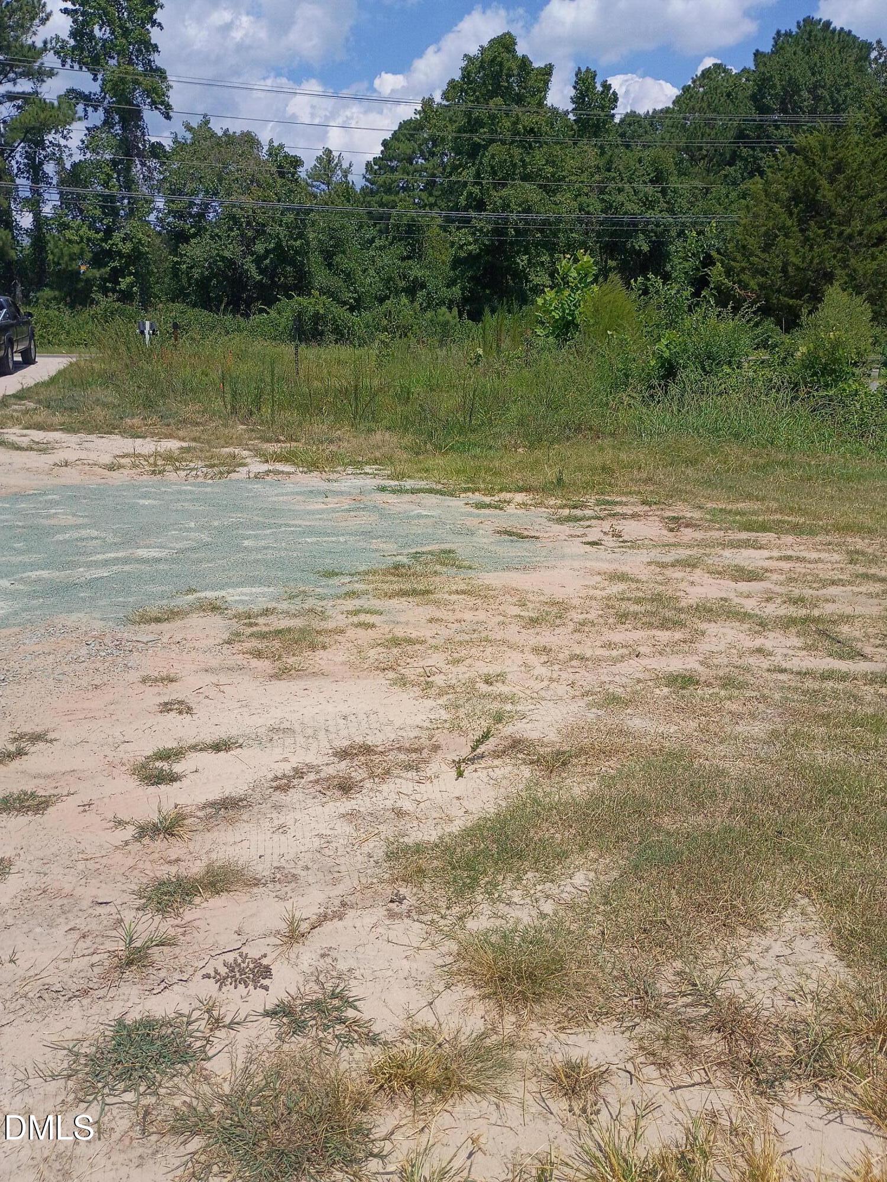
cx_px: 444
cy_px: 591
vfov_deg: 61.7
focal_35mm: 29
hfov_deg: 48.2
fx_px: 991
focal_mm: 4.27
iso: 104
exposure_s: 1/1866
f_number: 1.8
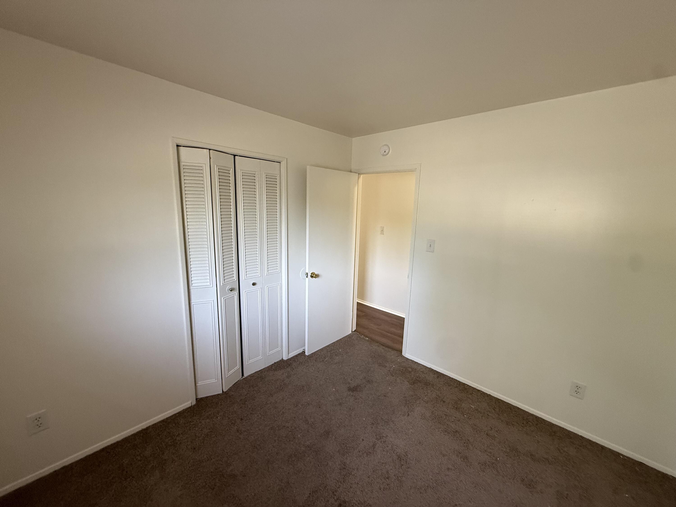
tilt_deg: -9.3
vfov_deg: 85.7
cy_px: 254
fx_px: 273
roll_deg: -1.2
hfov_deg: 102.1
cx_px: 338
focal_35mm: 14
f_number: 2.2
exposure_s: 1/60
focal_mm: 2.22
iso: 320
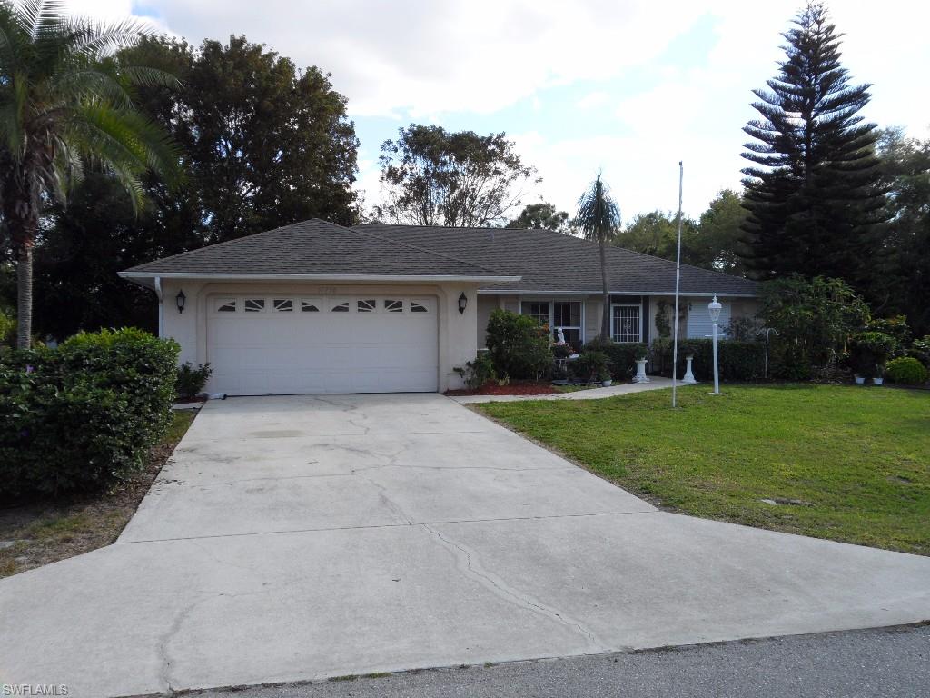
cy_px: 349
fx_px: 860
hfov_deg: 56.8
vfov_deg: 44.2
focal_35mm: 32
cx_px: 465
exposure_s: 1/350
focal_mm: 5.7
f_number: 3.7
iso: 80
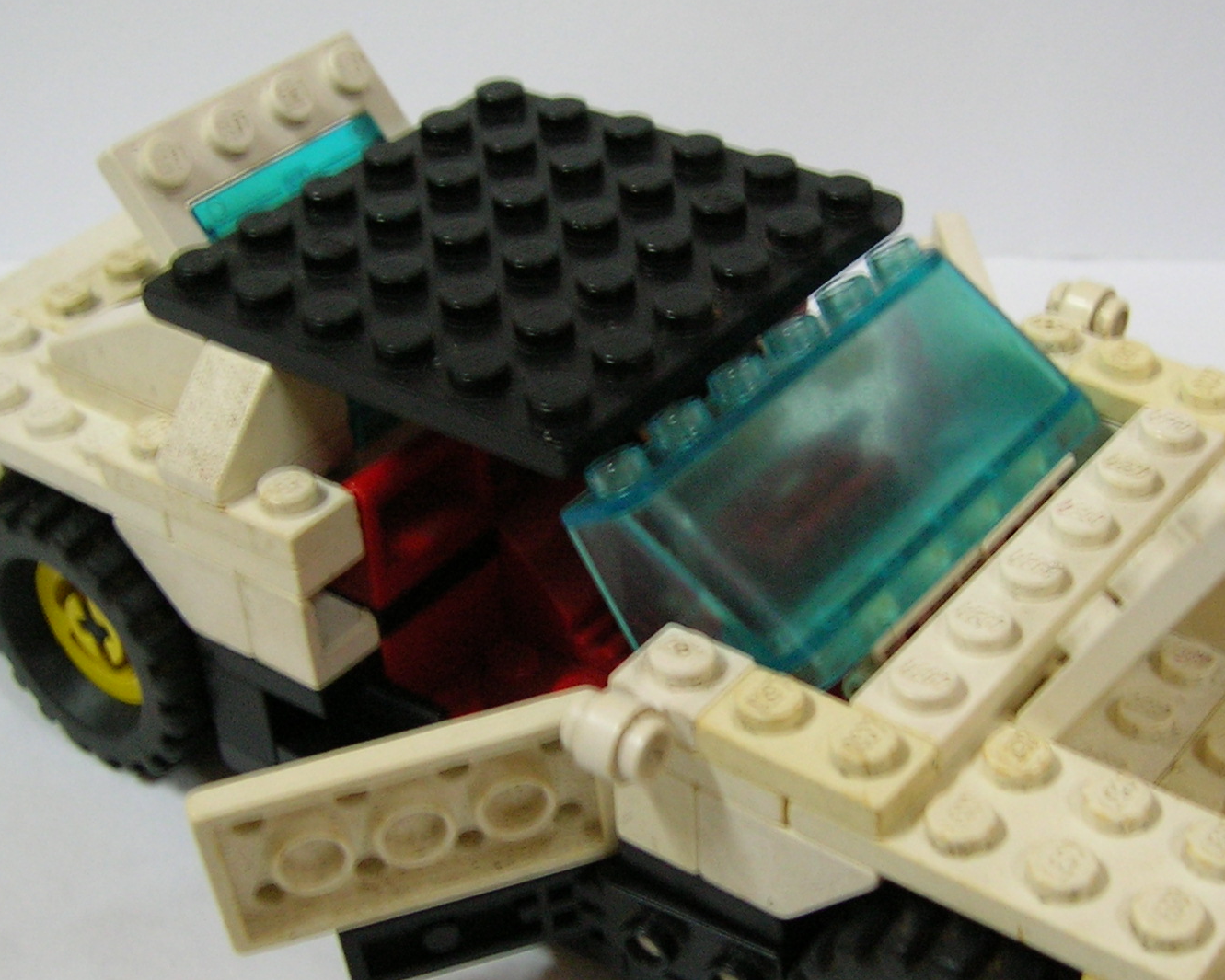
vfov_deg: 26.6
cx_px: 763
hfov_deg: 32.9
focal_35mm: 57
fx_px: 2067
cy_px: 617
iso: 100
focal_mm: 5.7
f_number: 2.9
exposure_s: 1/5.1
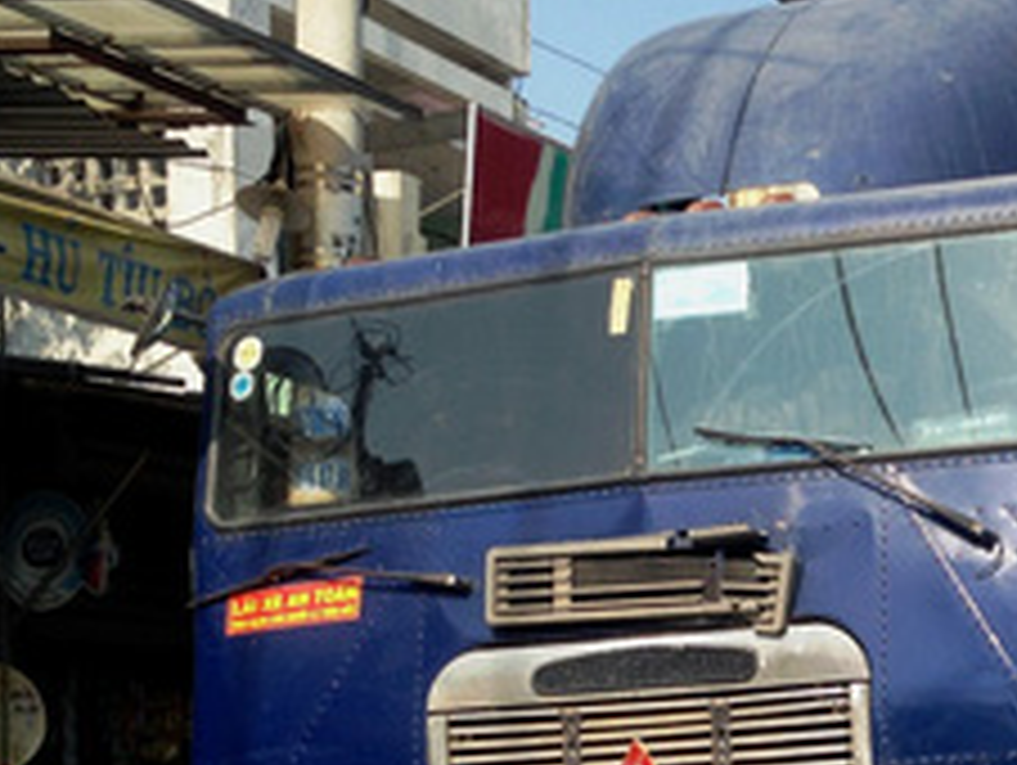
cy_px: 657
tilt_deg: +2.3
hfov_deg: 24.3
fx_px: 2323
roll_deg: +1.9
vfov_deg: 18.5
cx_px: 810
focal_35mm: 79
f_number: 2.4
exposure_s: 1/1178
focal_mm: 4.12
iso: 50
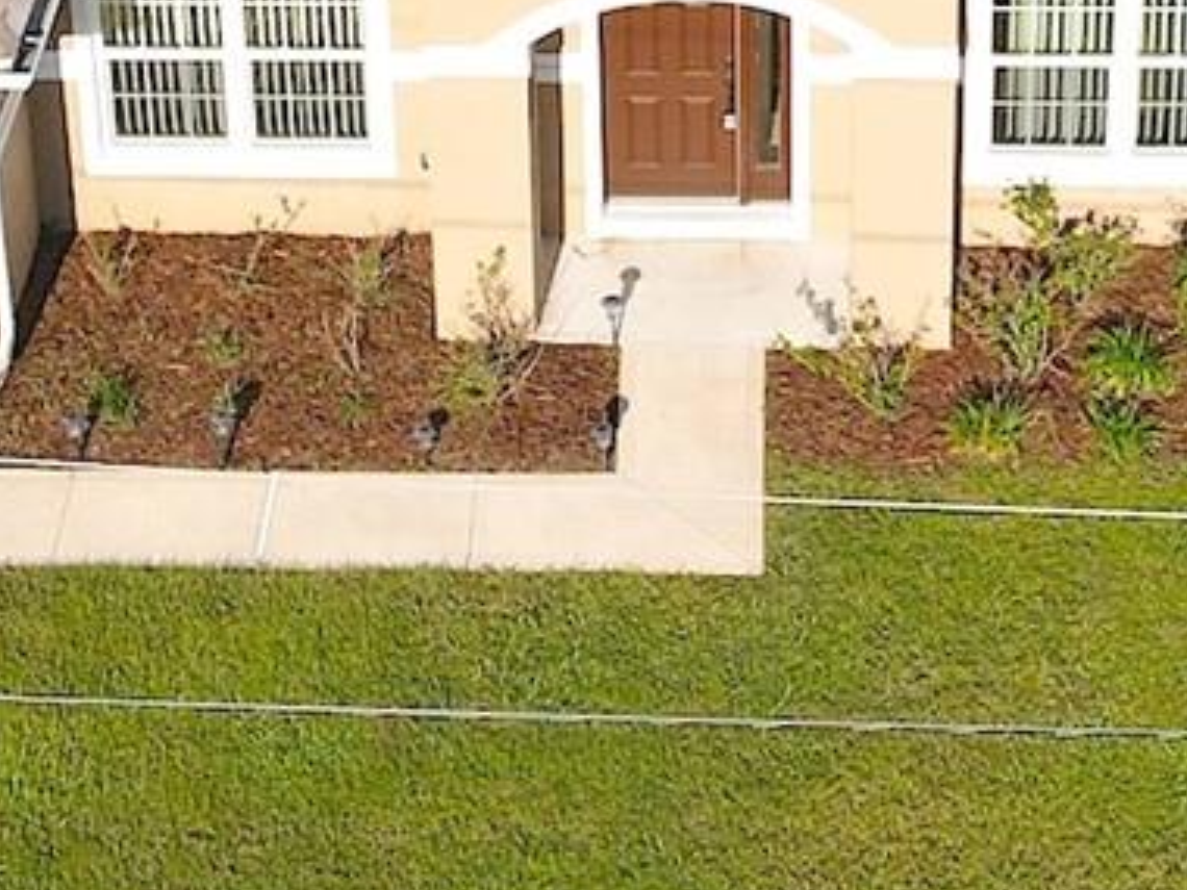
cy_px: -297
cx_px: 690
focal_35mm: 101
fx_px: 3463
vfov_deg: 14.0
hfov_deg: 19.4
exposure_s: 1/1000
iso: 100
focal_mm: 4.5
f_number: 2.8
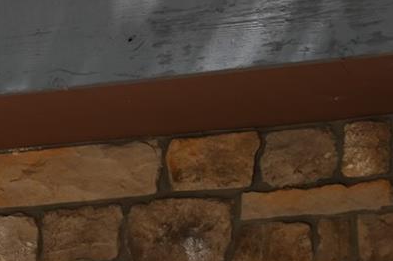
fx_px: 2127
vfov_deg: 6.9
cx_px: -259
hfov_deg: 10.1
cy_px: 417
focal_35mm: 195
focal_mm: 48
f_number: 4
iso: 280
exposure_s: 1/250
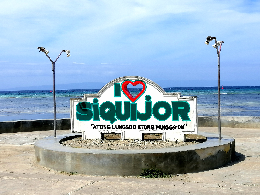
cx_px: 130
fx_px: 428
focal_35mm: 57
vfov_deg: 25.7
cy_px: 98
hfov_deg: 33.8
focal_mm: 3.81
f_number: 2.2
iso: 50
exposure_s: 1/1460
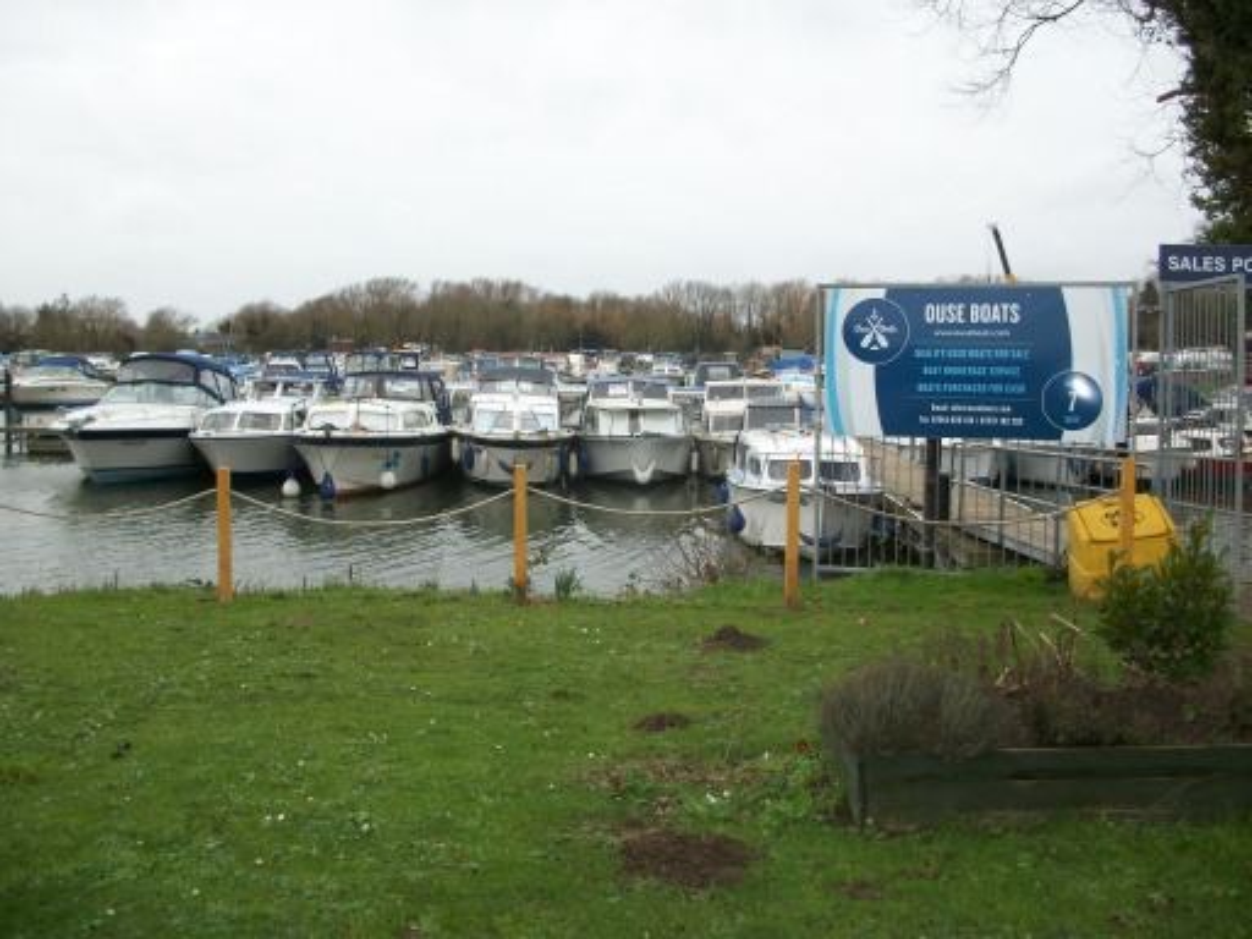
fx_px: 1266
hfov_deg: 52.6
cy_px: 470
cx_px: 626
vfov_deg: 40.7
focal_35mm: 35
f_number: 3.1
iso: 80
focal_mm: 6.3
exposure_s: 1/200
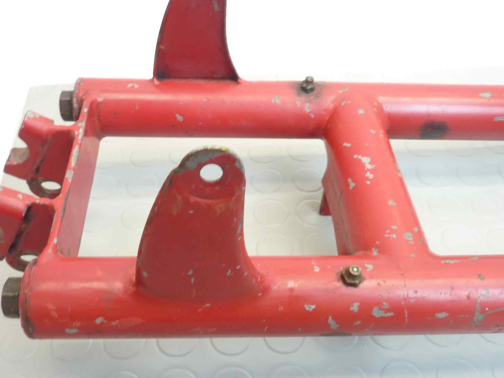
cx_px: 230
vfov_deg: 41.8
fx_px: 495
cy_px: 204
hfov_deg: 53.9
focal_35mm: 34
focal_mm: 4.1
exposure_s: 1/8
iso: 80
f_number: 3.3
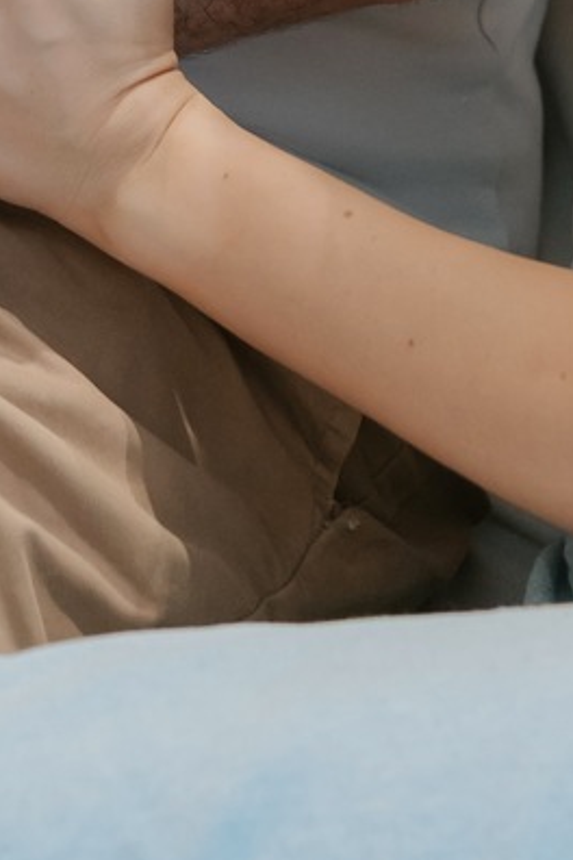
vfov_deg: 12.1
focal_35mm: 159
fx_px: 3796
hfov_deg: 8.6
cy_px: -593
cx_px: -56
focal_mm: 35
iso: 1000
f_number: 3.2
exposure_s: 1/125
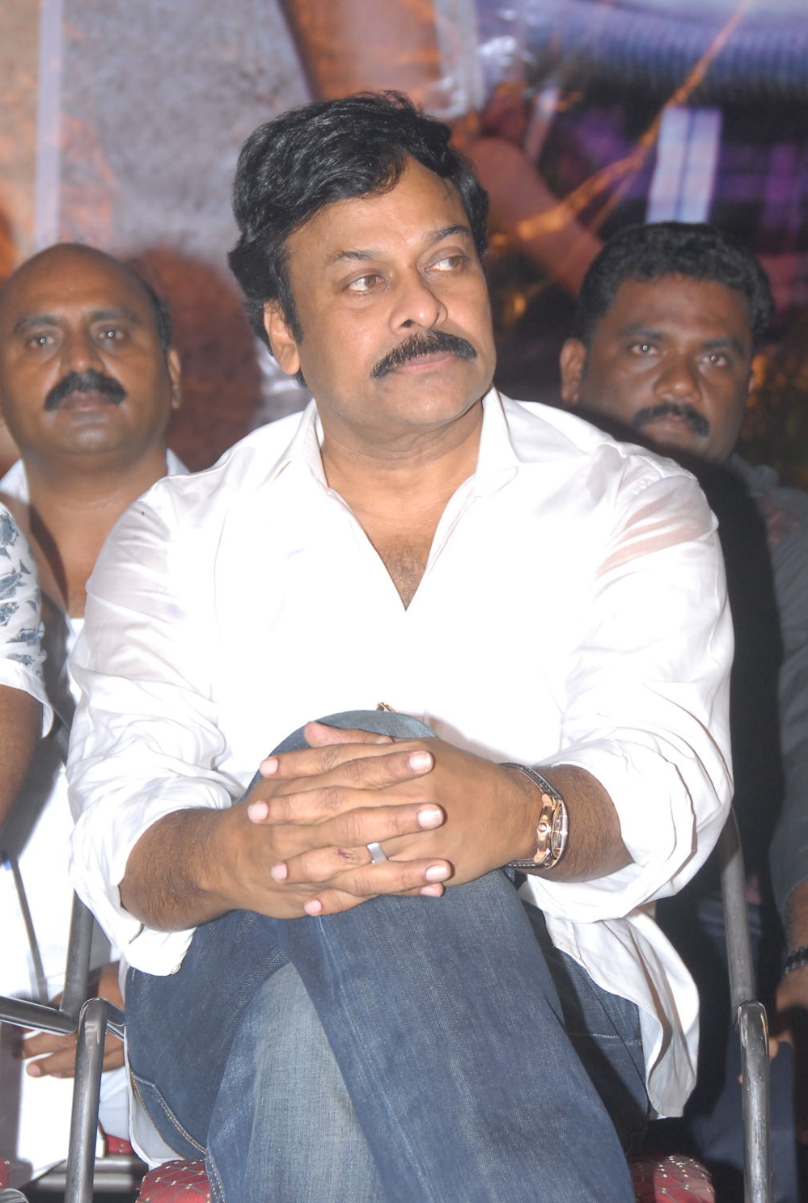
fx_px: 4322
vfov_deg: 15.9
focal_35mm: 129
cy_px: 618
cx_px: 380
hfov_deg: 10.7
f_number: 7.1
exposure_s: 1/125
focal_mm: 80
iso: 500
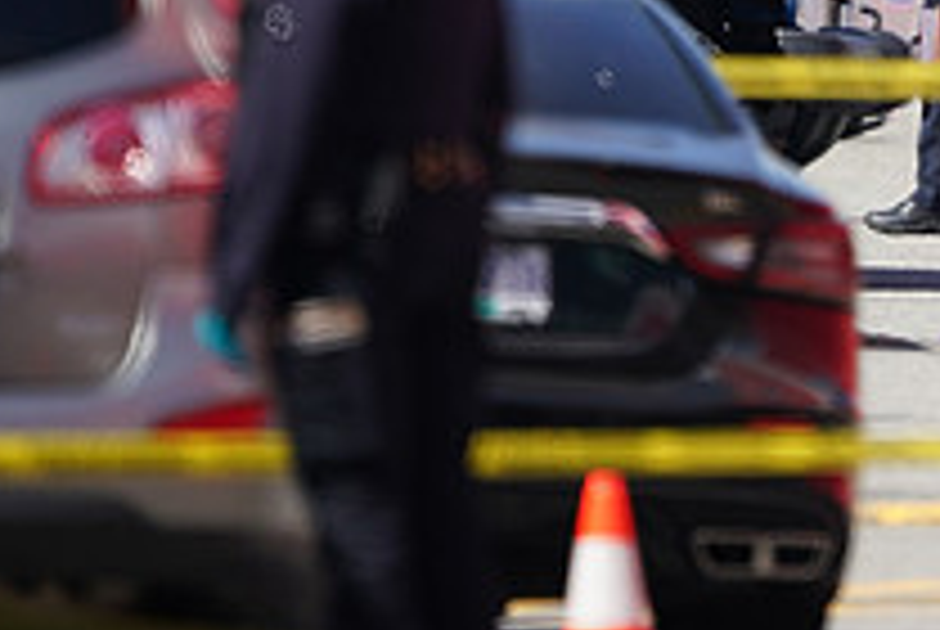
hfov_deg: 0.9
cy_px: -218
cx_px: 994
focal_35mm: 2328
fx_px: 60872
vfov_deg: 0.6
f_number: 5.6
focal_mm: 840
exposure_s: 1/1600
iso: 640
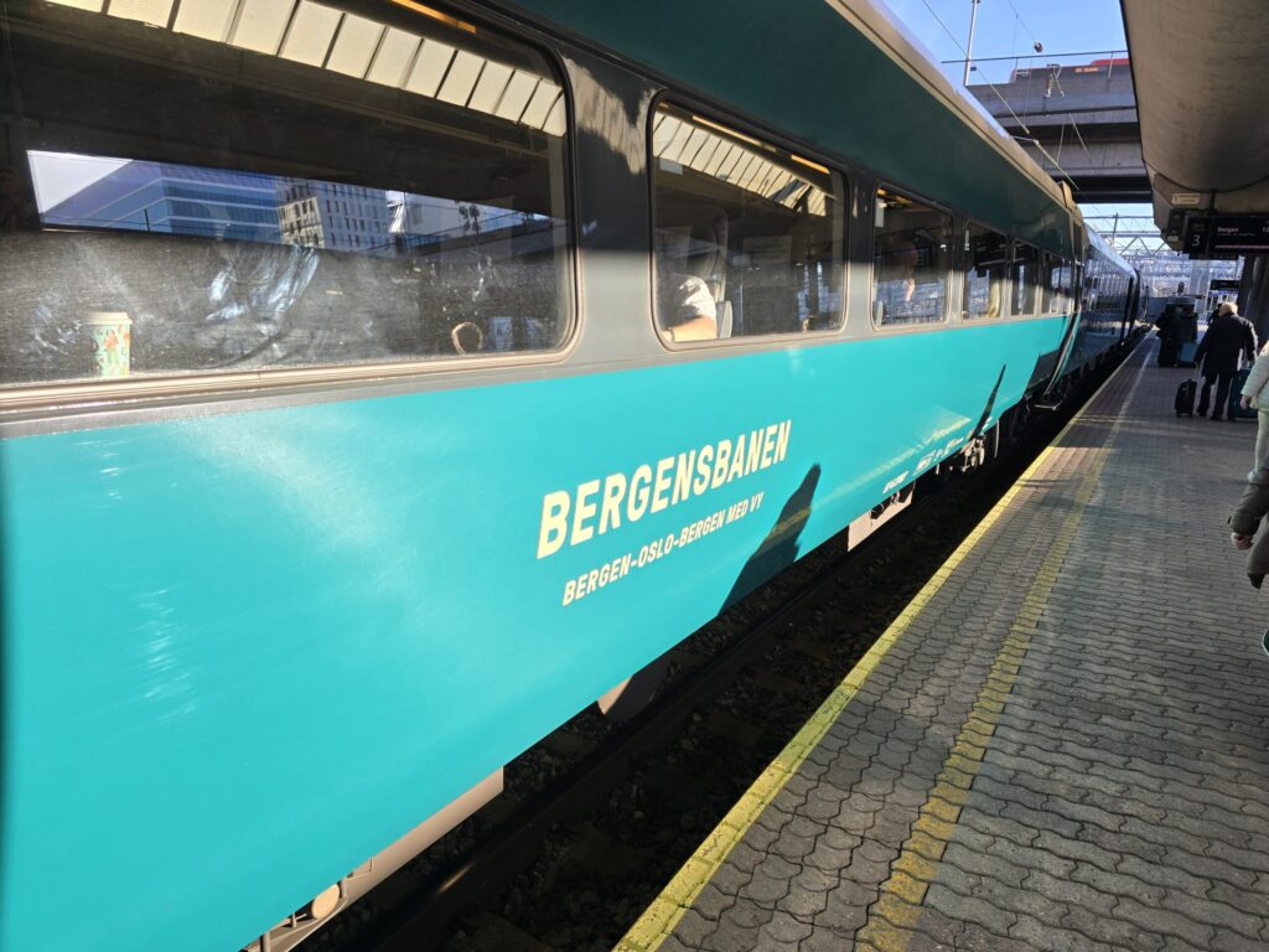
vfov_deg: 58.9
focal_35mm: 23
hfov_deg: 73.9
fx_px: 843
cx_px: 634
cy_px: 476
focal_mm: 6.3
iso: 12
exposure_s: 1/225
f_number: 1.7
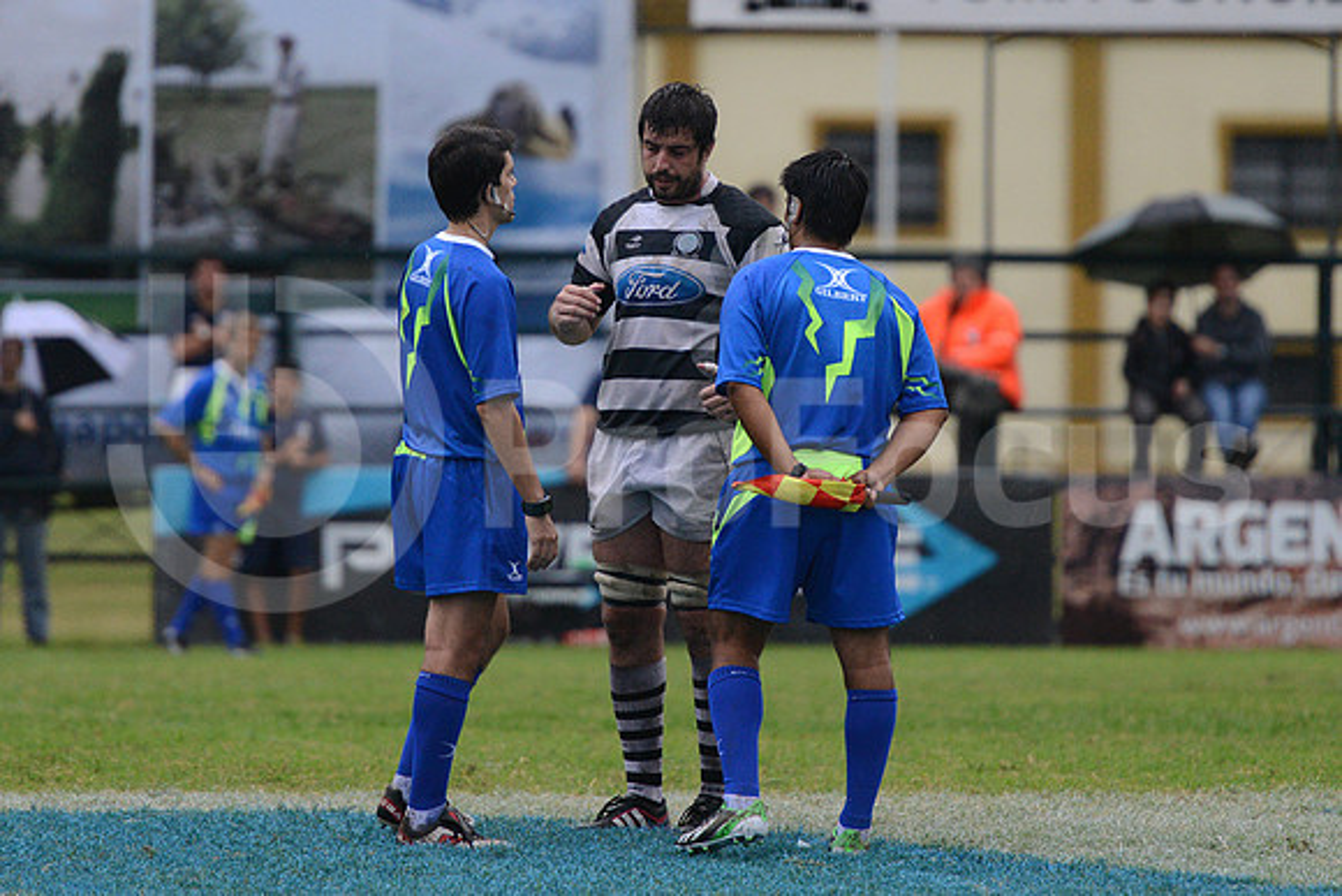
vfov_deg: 4.9
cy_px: 448
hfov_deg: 7.4
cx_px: 671
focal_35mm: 280
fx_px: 10440
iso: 4000
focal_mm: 280
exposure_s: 1/500
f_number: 4
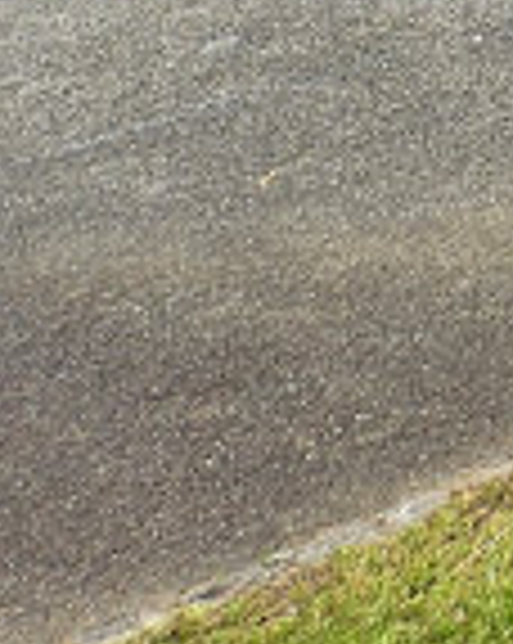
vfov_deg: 8.5
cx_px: 2376
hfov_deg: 6.1
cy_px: -1320
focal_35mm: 189
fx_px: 3595
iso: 25
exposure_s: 1/3117
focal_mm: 5.4
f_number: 1.8
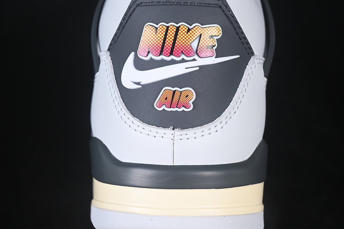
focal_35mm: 75
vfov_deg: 18.2
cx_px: 172
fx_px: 717
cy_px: 114
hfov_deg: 27.0
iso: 160
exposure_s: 1/80
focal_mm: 50
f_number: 7.1
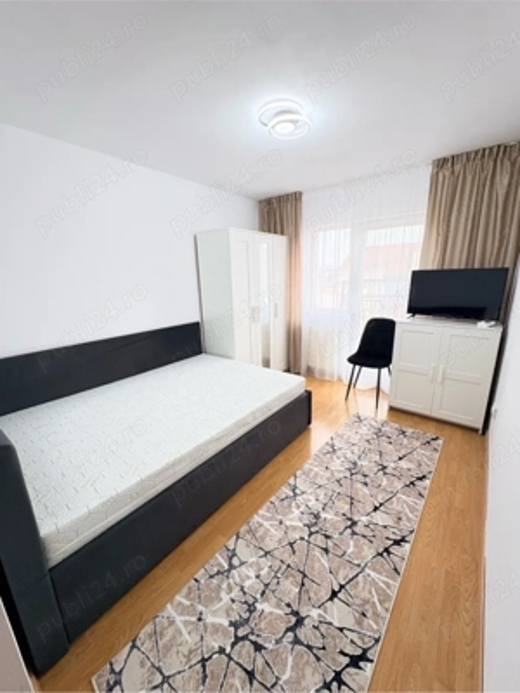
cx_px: 260
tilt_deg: -14.2
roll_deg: +1.3
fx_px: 280
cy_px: 346
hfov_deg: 85.7
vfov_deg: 102.1
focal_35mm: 14
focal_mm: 2.22
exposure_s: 1/96
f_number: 2.2
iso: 250
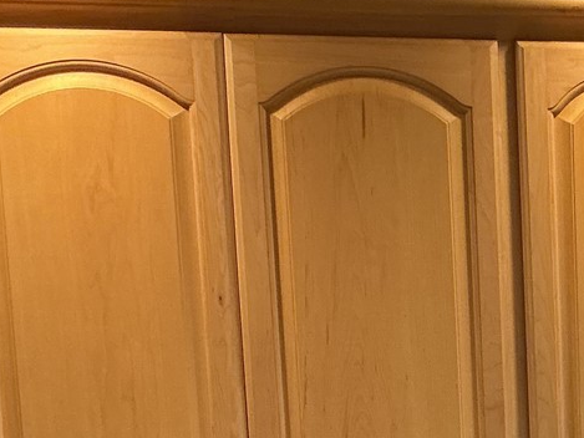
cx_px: 654
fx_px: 1671
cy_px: 708
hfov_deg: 19.0
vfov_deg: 13.8
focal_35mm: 99
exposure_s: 1/40
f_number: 1.8
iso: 200
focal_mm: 3
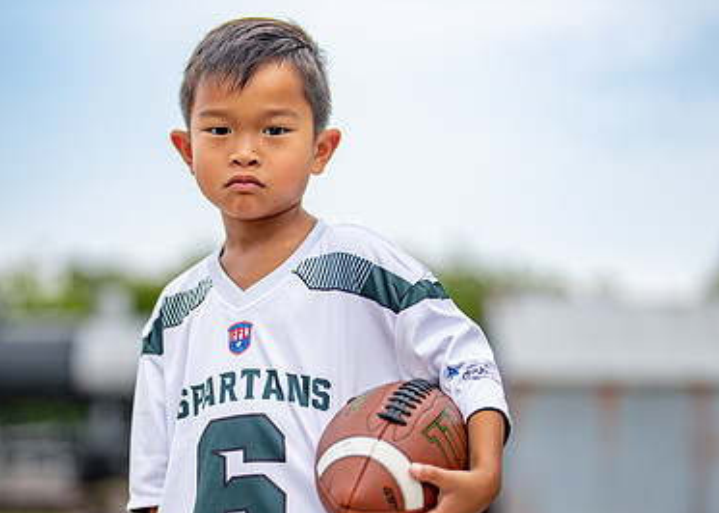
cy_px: 340
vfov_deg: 14.9
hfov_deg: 20.8
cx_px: 277
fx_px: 1959
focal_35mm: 96
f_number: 1.2
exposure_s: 1/2000
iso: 200
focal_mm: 50
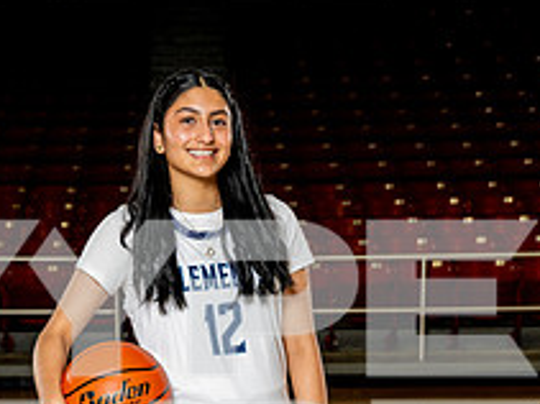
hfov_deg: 17.4
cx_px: 164
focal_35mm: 113
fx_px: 1762
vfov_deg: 12.8
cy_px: 481
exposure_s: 1/250
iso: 640
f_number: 5.6
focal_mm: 55
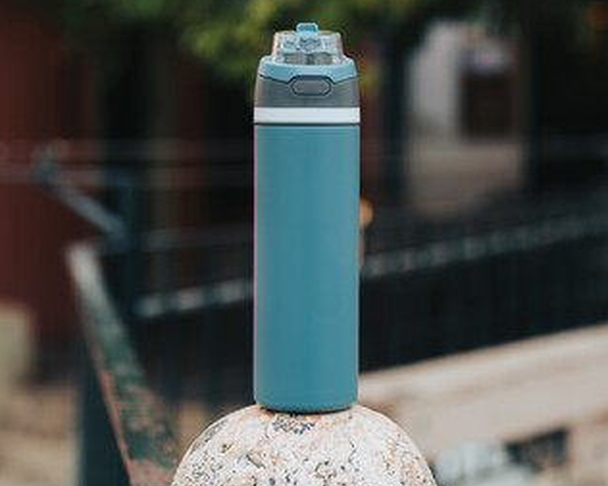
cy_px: 156
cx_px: 303
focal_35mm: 98
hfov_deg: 19.6
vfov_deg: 15.7
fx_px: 1764
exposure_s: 1/400
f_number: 2.8
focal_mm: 69
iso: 200
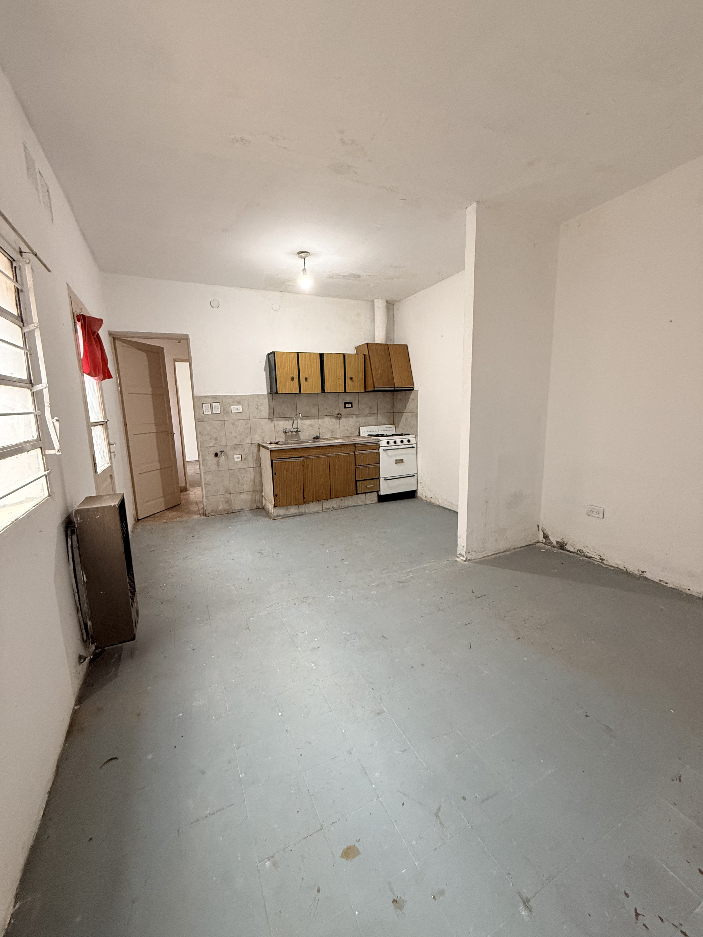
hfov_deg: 85.7
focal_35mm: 14
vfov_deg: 102.1
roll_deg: +0.9
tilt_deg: -9.4
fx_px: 379
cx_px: 352
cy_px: 468
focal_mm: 2.22
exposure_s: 1/50
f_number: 2.2
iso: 320
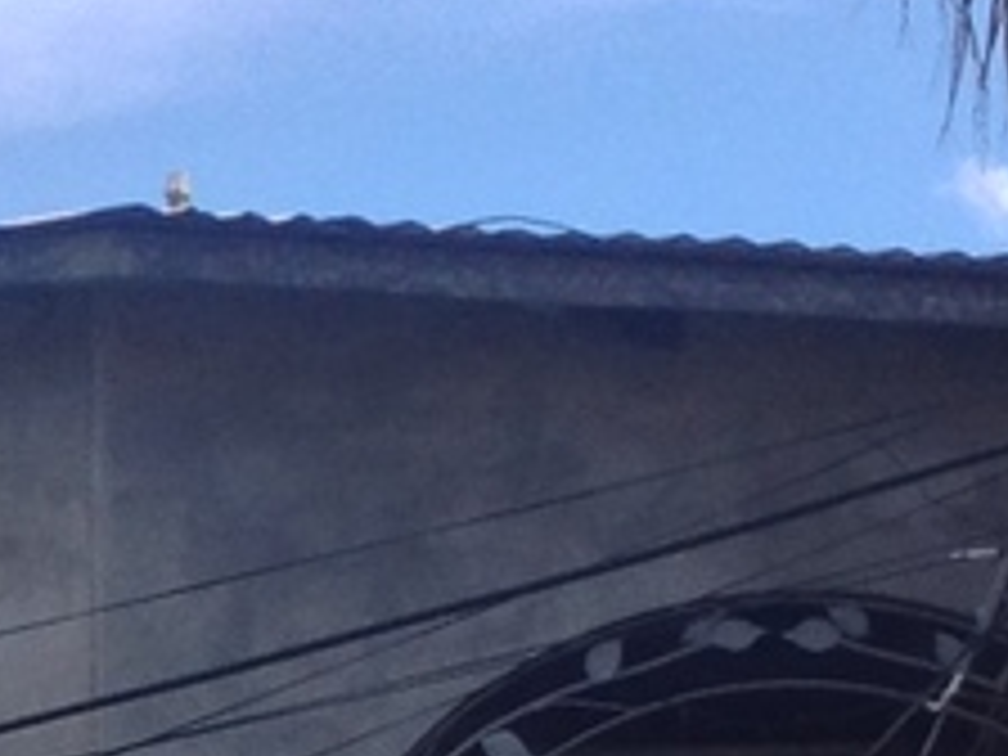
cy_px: 1418
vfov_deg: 5.8
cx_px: -90
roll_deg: +1.7
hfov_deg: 7.9
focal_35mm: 250
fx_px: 7280
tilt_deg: +5.9
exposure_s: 1/890
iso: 50
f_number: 2.4
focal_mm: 4.28
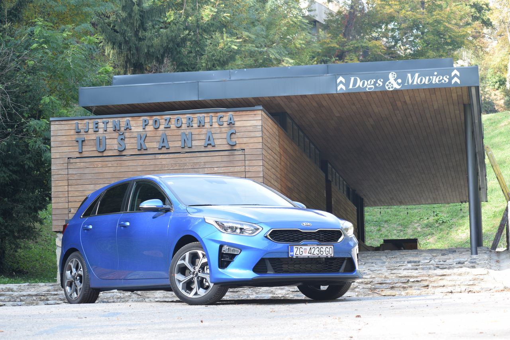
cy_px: 170
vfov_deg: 13.0
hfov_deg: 19.5
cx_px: 255
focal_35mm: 105
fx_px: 1487
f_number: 7.1
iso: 400
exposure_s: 1/160
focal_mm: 70
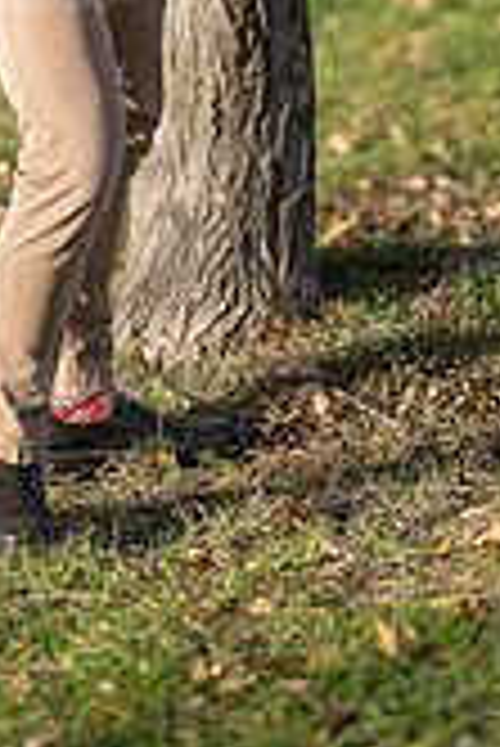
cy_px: -180
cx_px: 45
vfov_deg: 8.8
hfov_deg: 6.0
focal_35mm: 230
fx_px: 4781
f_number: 1.3
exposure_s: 1/4000
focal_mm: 85
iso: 125
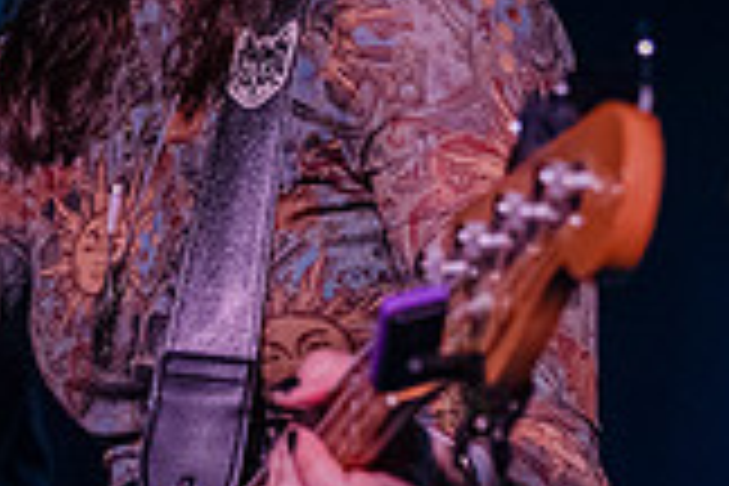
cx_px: -117
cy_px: 128
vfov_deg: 7.0
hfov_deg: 10.3
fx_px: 3989
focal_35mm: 197
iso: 16000
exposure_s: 1/400
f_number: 3.2
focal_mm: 55
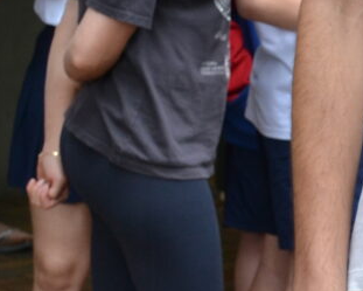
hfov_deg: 9.2
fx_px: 2053
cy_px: -88
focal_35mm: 191
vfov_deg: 8.0
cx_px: 817
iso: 400
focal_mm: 22
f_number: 4
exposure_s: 1/60
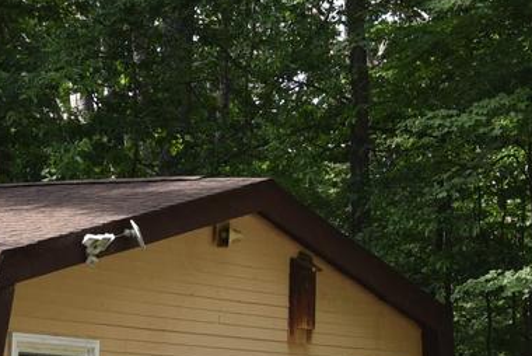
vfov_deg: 9.8
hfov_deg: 14.6
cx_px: 230
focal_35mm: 140
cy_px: 345
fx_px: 2070
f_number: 8
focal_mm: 26
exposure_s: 1/200
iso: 200
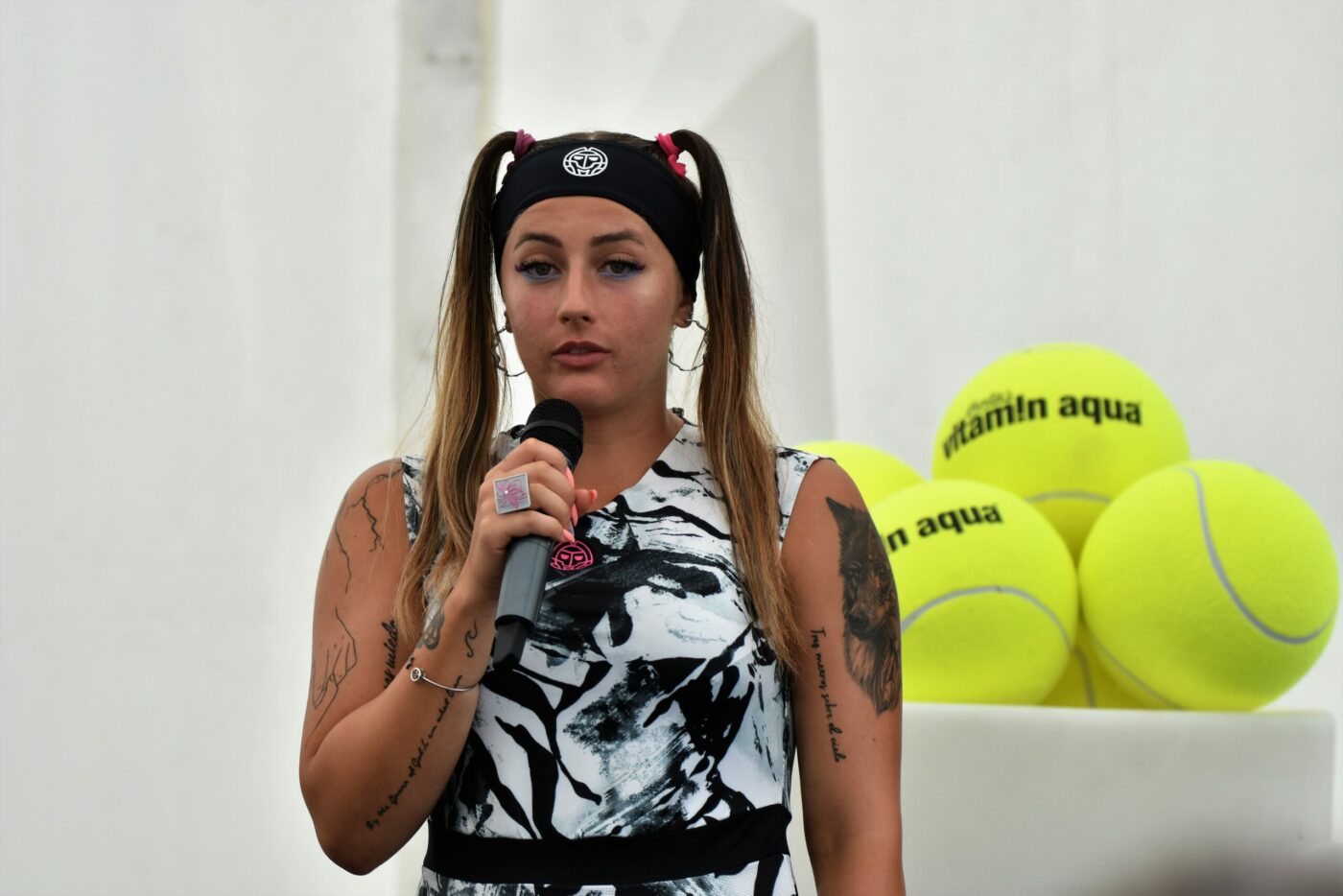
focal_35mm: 360
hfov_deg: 5.7
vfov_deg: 3.8
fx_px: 13432
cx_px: 672
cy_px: 448
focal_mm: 240
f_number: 5.3
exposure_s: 1/250
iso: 400
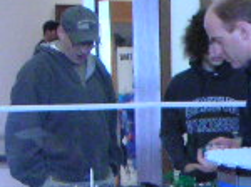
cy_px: 296
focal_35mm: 171
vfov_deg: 8.4
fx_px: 1238
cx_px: 400
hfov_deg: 11.0
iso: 400
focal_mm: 5.3
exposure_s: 1/90
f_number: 2.9
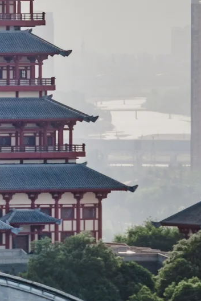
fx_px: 5942
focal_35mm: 710
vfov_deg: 2.9
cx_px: -46
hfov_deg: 1.9
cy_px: 191
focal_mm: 155
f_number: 8
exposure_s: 1/125
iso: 80
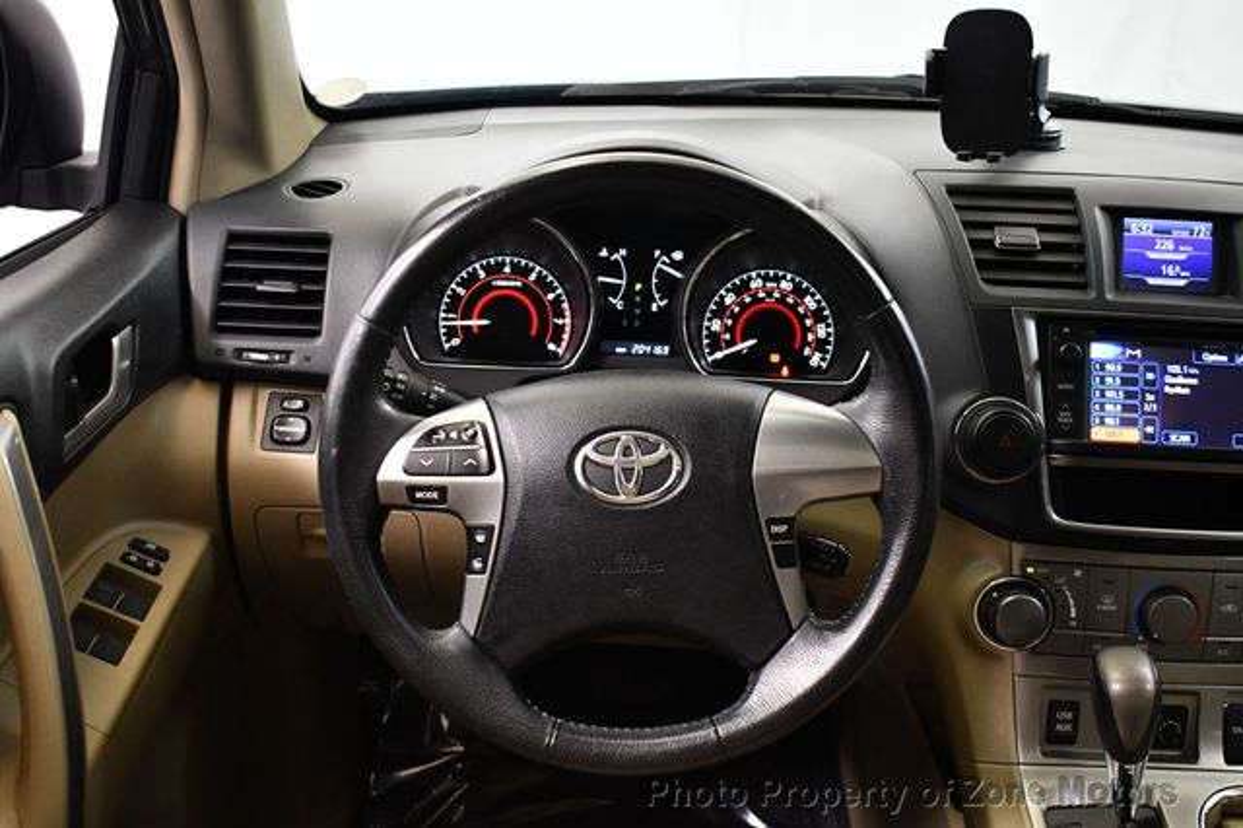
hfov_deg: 51.9
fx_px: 1277
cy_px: 414
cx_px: 622
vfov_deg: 35.9
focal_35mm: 37
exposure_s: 1/60
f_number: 4
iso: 3200
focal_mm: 25
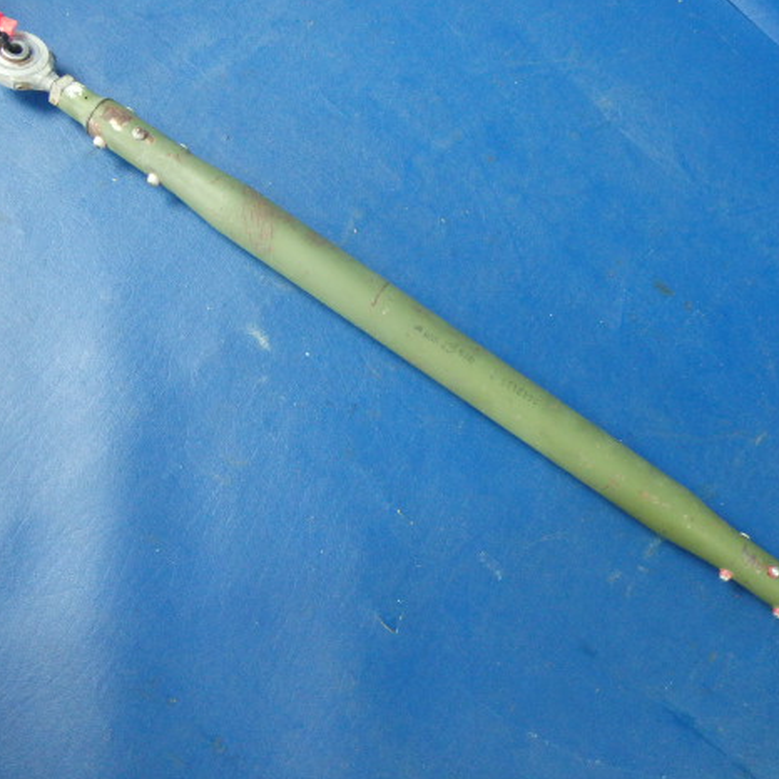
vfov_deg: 48.4
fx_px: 866
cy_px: 381
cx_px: 461
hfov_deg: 48.2
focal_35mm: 34
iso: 640
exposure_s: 1/30
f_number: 3.9
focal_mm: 5
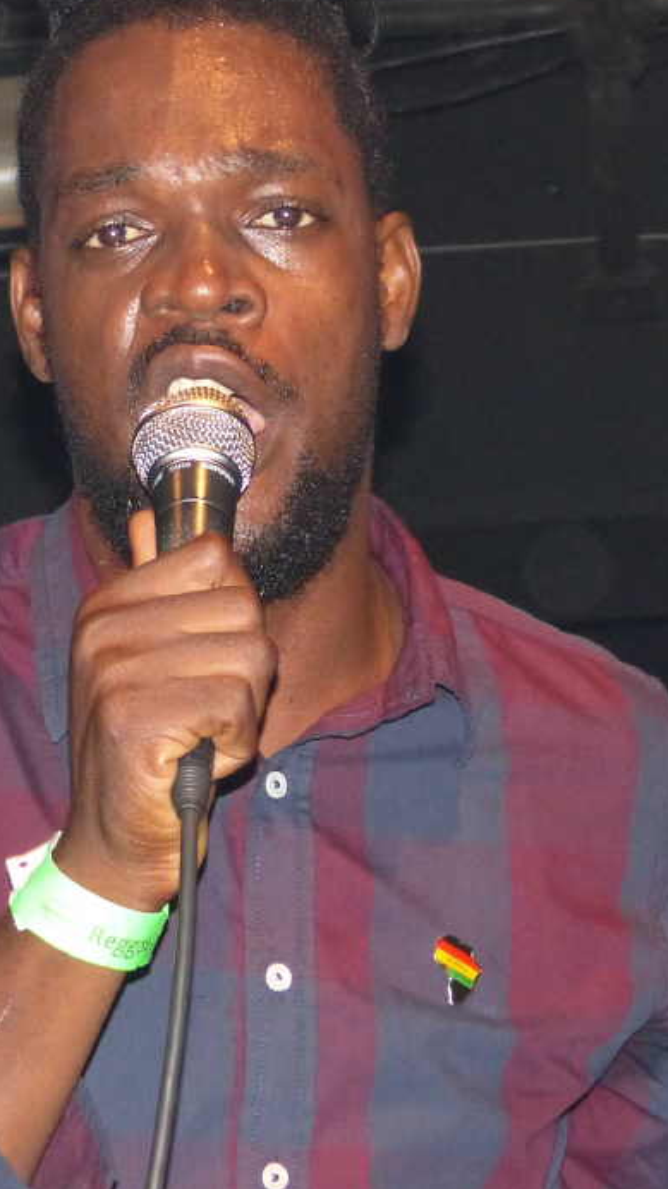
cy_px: 490
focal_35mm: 118
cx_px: 111
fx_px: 3718
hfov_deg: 10.2
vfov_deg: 18.1
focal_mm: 13.5
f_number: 2.8
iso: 400
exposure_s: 1/60
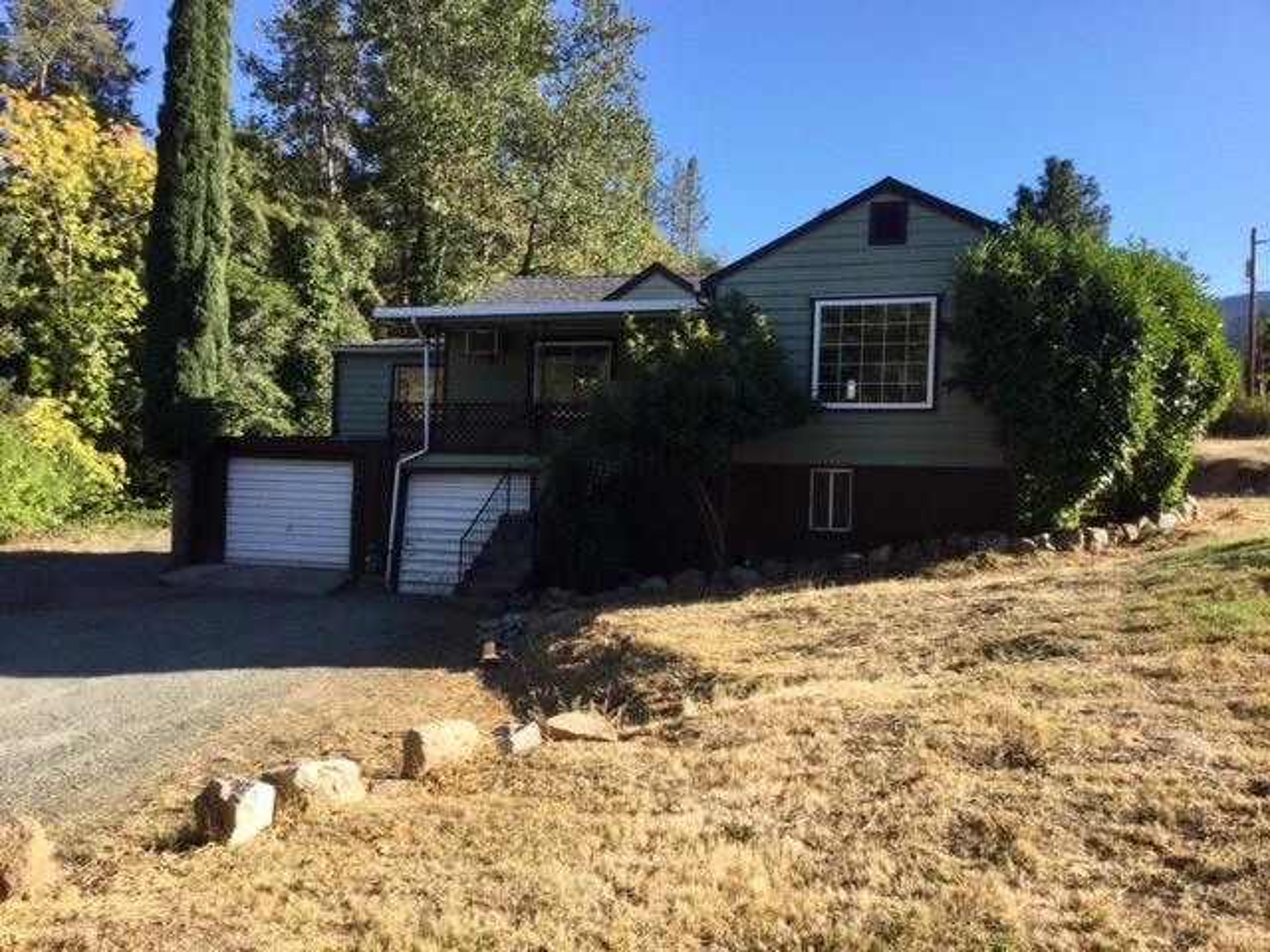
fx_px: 1137
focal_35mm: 31
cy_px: 476
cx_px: 635
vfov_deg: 45.4
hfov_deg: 58.4
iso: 25
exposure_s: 1/448
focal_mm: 3.3
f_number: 2.4
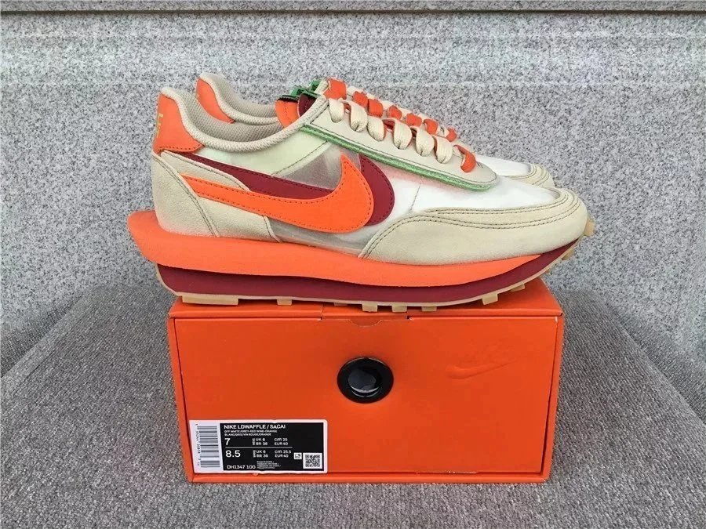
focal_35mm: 31
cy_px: 264
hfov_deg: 58.4
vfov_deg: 45.4
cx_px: 353
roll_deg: +0.5
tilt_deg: -20.7
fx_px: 632
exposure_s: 1/244
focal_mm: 3.3
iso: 25
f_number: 2.4
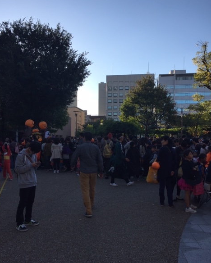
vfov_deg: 57.1
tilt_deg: +1.1
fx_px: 242
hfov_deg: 47.2
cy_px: 138
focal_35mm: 31
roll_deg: -1.4
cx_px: 103
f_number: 2.2
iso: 32
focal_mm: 4.15
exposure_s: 1/1236
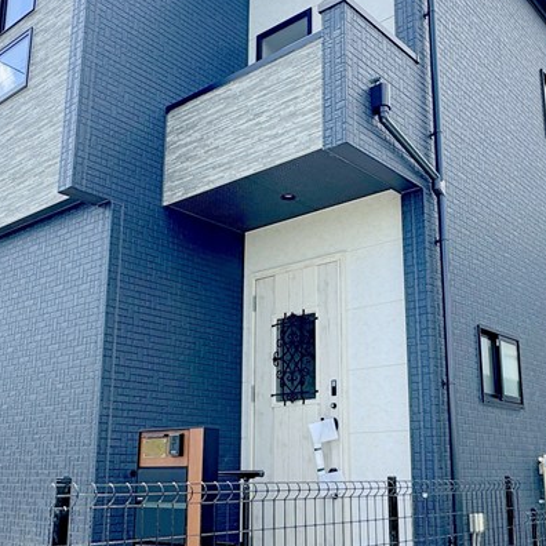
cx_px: 302
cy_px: 313
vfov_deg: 41.8
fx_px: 714
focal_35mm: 40
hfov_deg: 41.8
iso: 40
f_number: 2.2
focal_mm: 2.22
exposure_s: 1/631
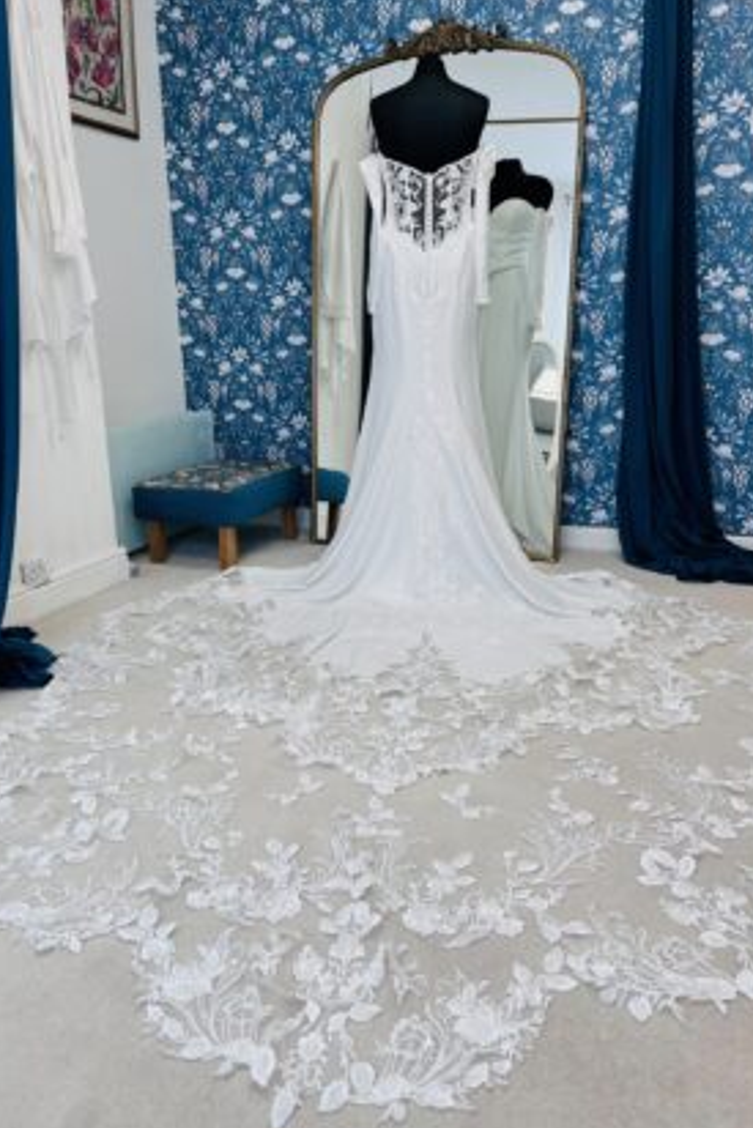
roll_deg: +1.6
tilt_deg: -16.3
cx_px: 394
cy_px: 574
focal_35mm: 28
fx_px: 878
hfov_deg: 46.4
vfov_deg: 65.5
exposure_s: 1/100
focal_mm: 5.1
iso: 32
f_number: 1.6
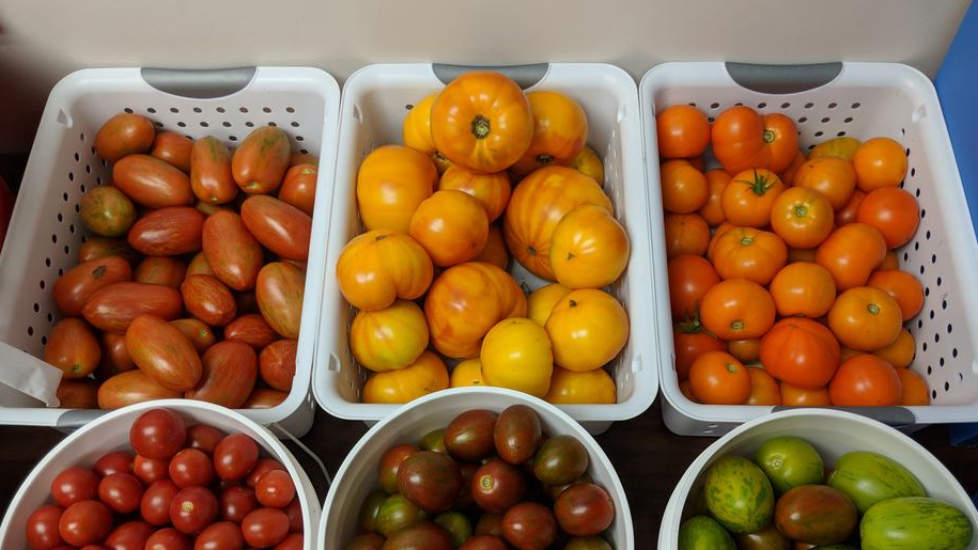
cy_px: 350
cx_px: 495
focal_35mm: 30
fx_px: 778
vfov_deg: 38.7
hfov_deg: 64.3
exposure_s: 1/120
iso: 131
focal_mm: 4.44
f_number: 1.8
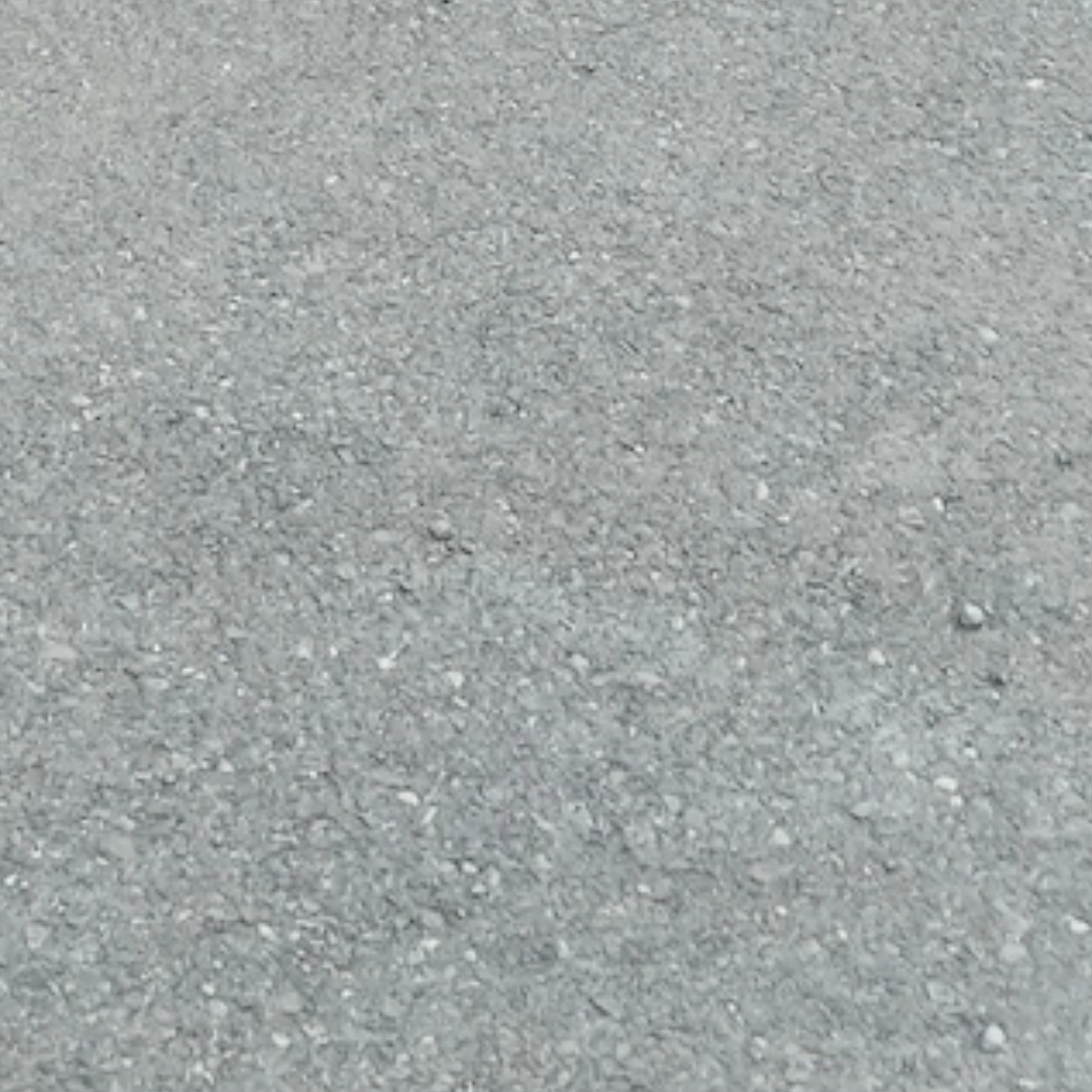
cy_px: -858
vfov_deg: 15.9
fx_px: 3319
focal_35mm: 93
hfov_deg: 18.2
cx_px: 10
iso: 132
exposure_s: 1/100
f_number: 1.8
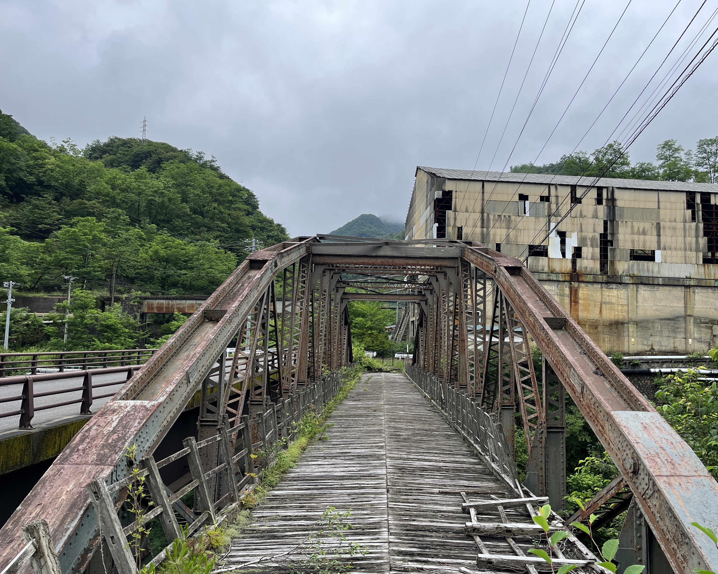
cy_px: 287
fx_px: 595
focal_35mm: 28
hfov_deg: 62.1
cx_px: 395
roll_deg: -1.2
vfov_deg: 51.5
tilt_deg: +4.9
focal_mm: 5.1
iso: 50
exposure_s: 1/975
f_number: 1.6
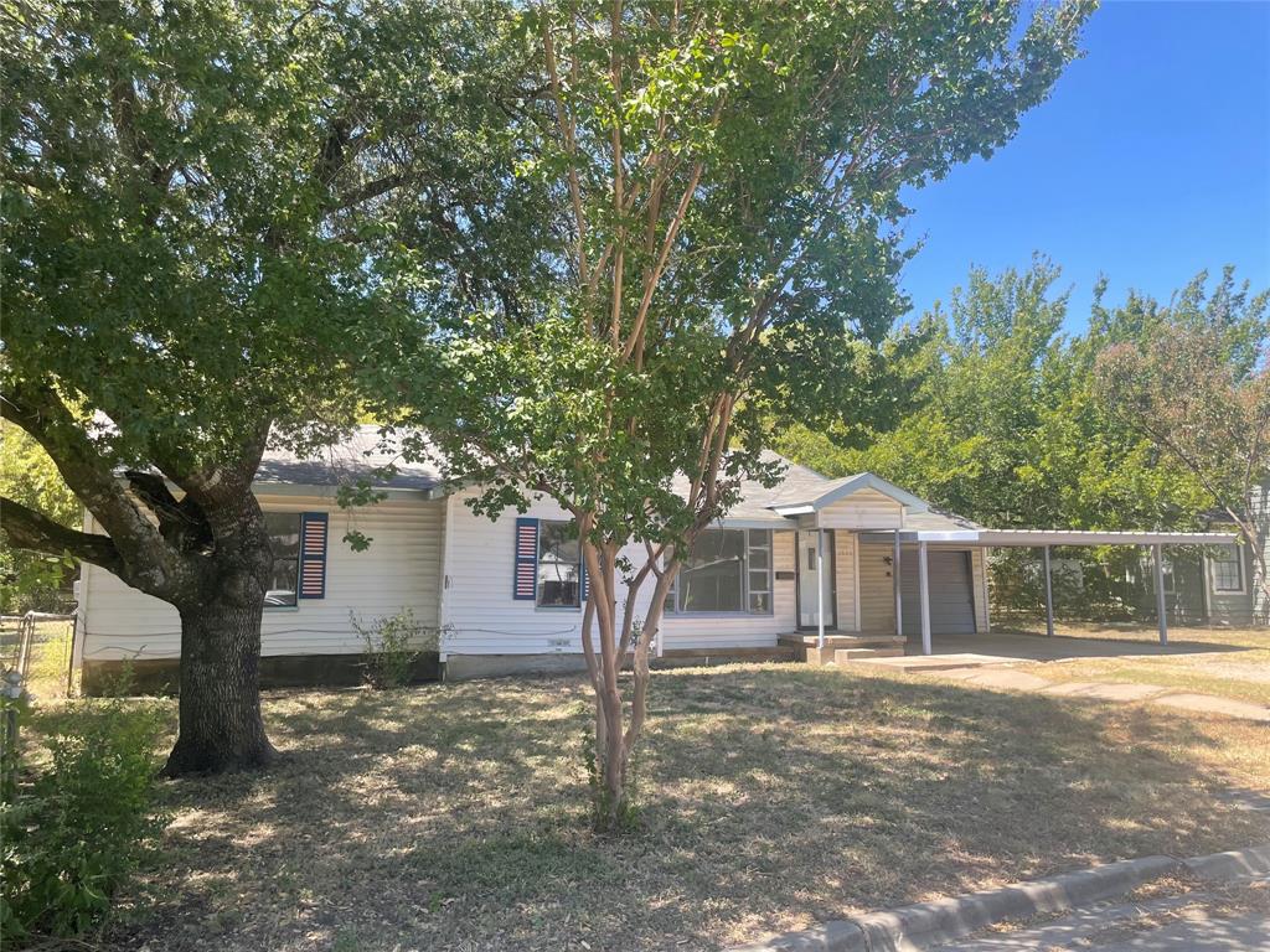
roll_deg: -0.2
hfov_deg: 67.3
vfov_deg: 53.1
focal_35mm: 26
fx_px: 954
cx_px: 635
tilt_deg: +6.2
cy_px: 476
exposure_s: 1/629
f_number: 1.6
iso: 32
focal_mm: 4.2
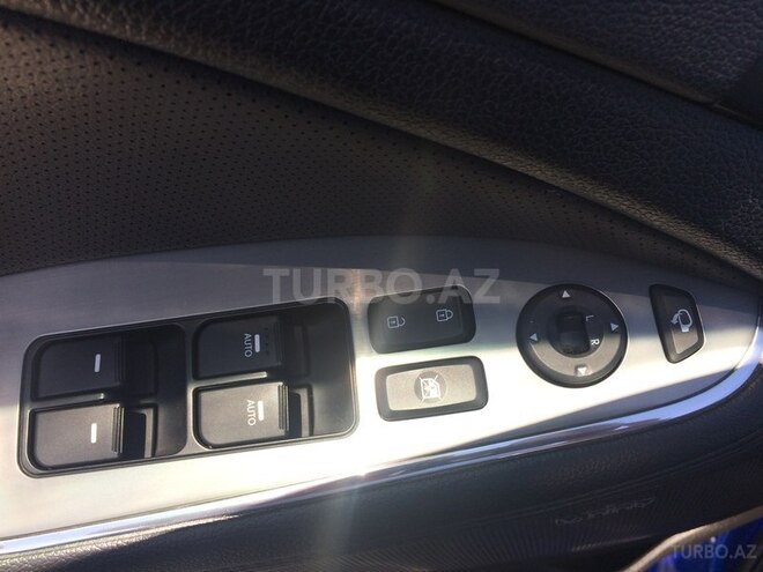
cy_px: 286
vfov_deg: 48.2
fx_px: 639
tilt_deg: -49.2
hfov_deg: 61.7
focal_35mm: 29
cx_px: 382
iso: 32
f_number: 2.2
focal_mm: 4.15
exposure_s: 1/483
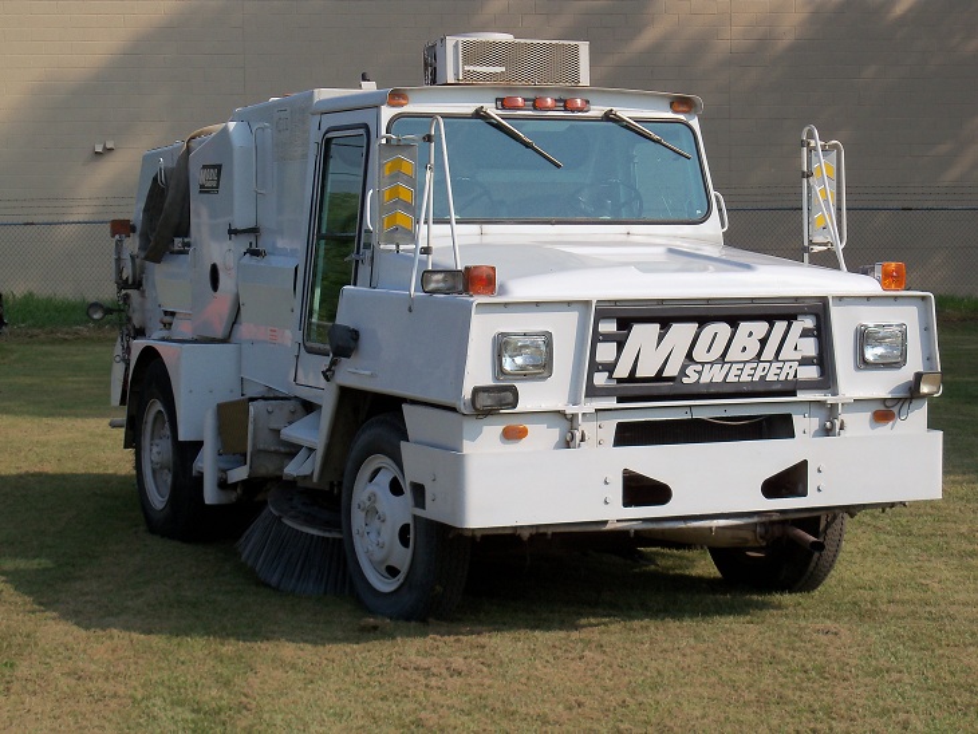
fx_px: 2261
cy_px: 367
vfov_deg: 18.4
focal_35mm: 80
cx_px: 489
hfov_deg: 24.4
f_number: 4.1
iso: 80
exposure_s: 1/640
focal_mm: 14.2
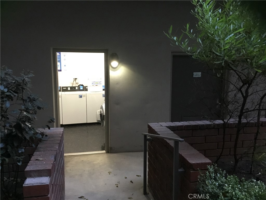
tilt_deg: -8.1
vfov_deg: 45.4
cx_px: 133
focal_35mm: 31
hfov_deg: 58.4
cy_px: 100
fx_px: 238
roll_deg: -0.3
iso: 200
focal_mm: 3.3
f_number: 2.4
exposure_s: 1/24
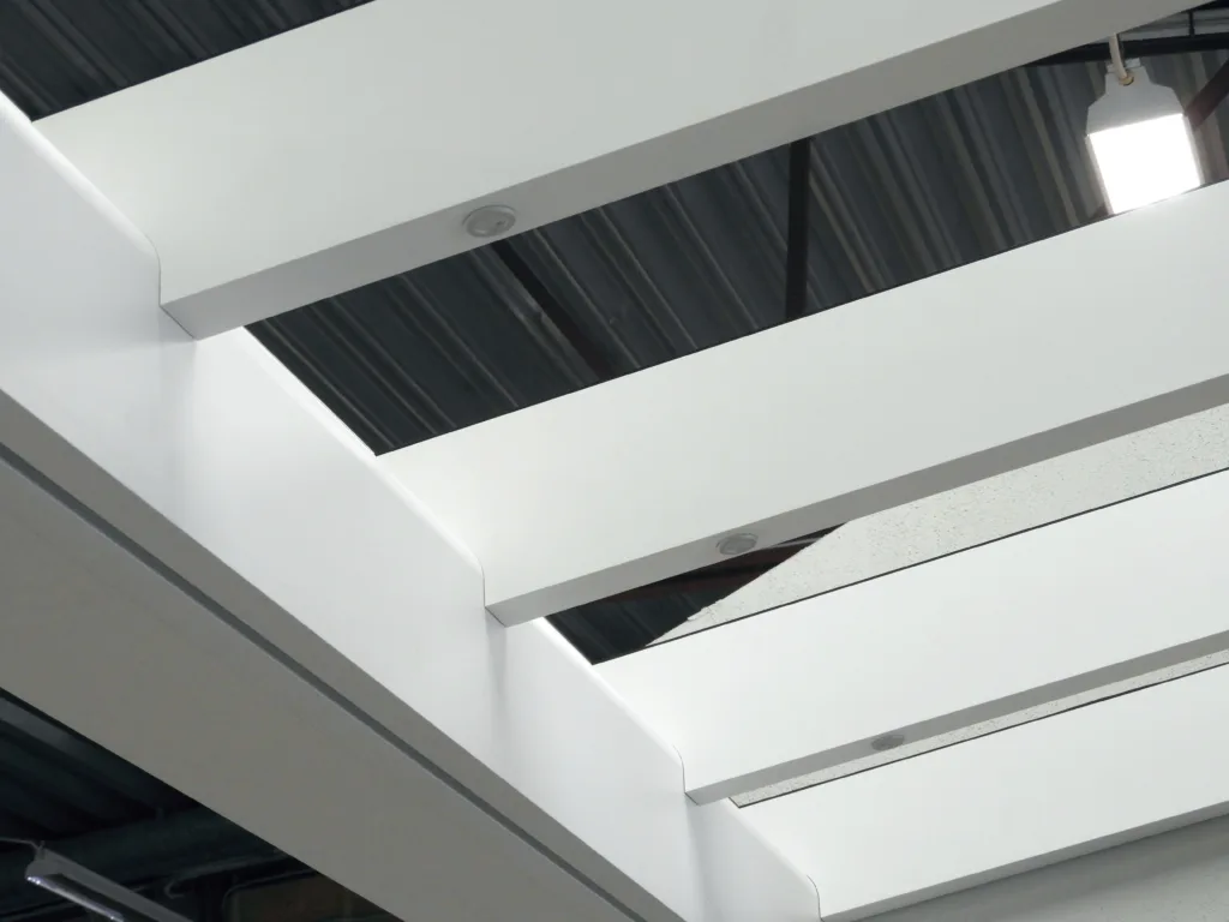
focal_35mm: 85
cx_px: 614
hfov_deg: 23.0
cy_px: 461
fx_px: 3018
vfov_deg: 17.4
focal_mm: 15.2
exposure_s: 1/50
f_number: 4.5
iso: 400
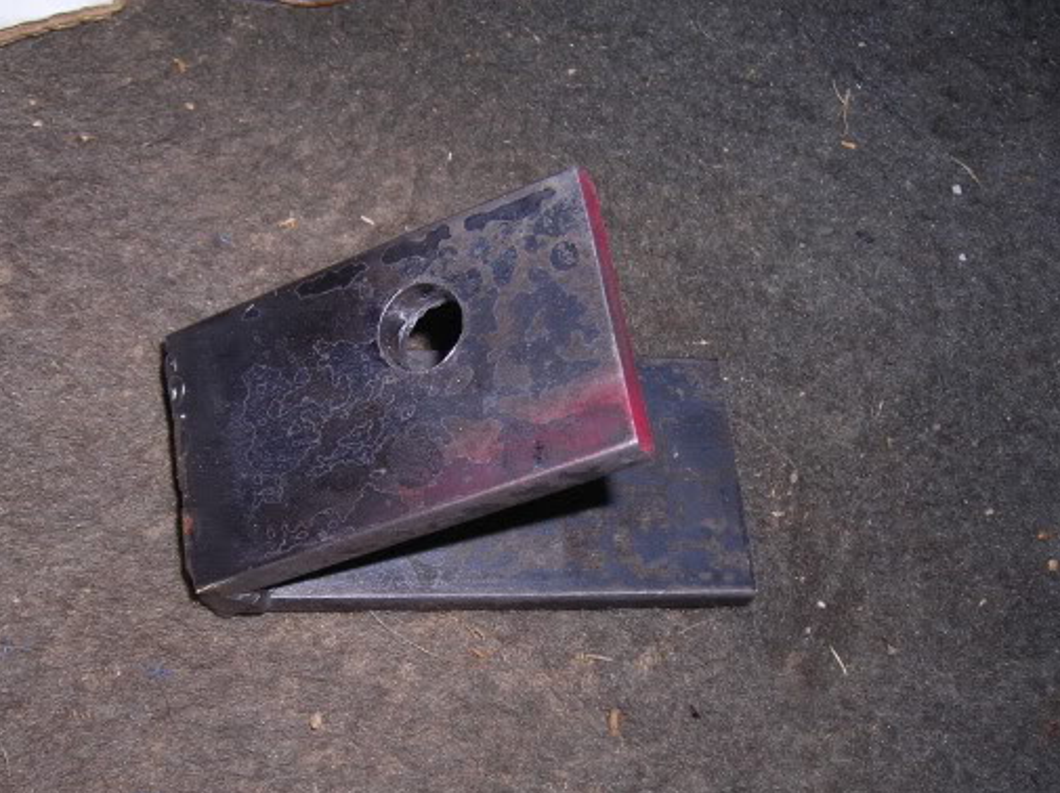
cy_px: 485
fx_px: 1591
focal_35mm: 52
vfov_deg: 27.9
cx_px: 432
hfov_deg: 36.7
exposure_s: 1/60.1
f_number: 6.6
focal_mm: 6.8
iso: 50
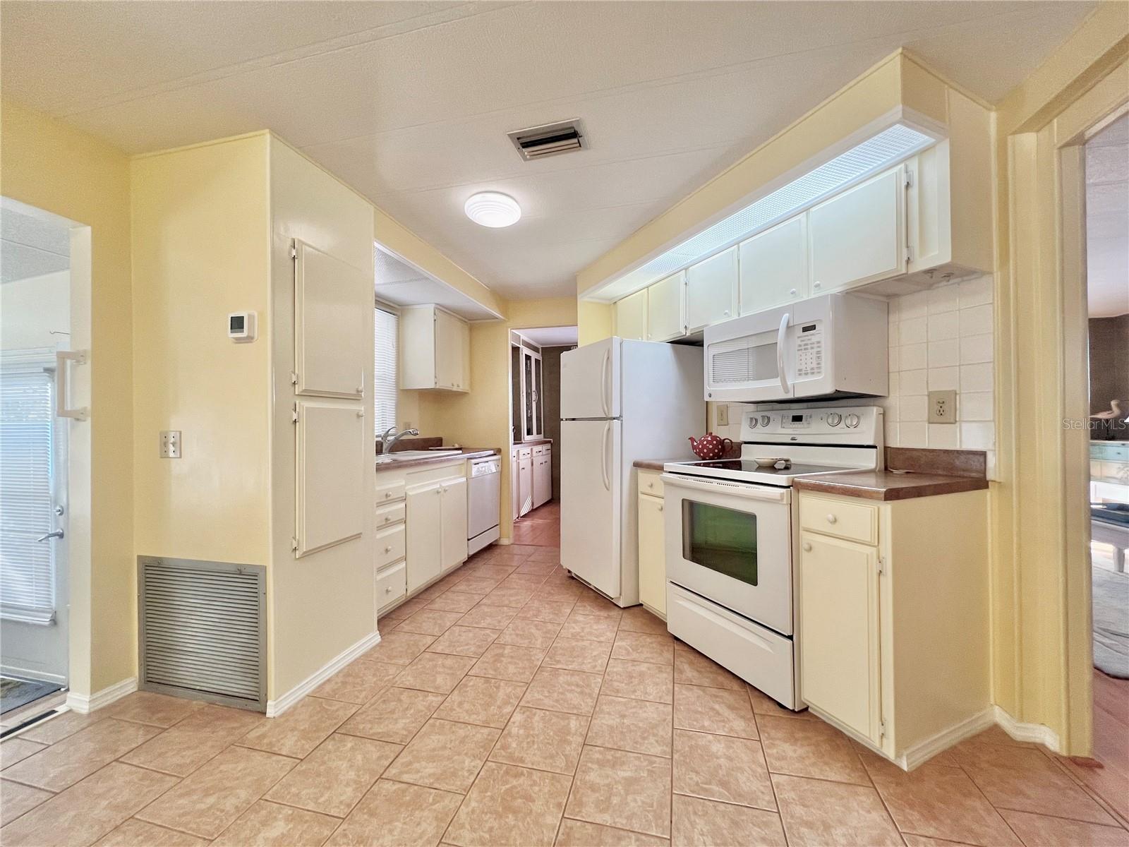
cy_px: 424
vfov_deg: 89.9
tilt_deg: -0.1
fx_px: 424
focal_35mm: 13
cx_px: 564
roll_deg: +0.1
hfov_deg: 106.2
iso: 160
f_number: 1.8
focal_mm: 1.57
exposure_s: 1/120
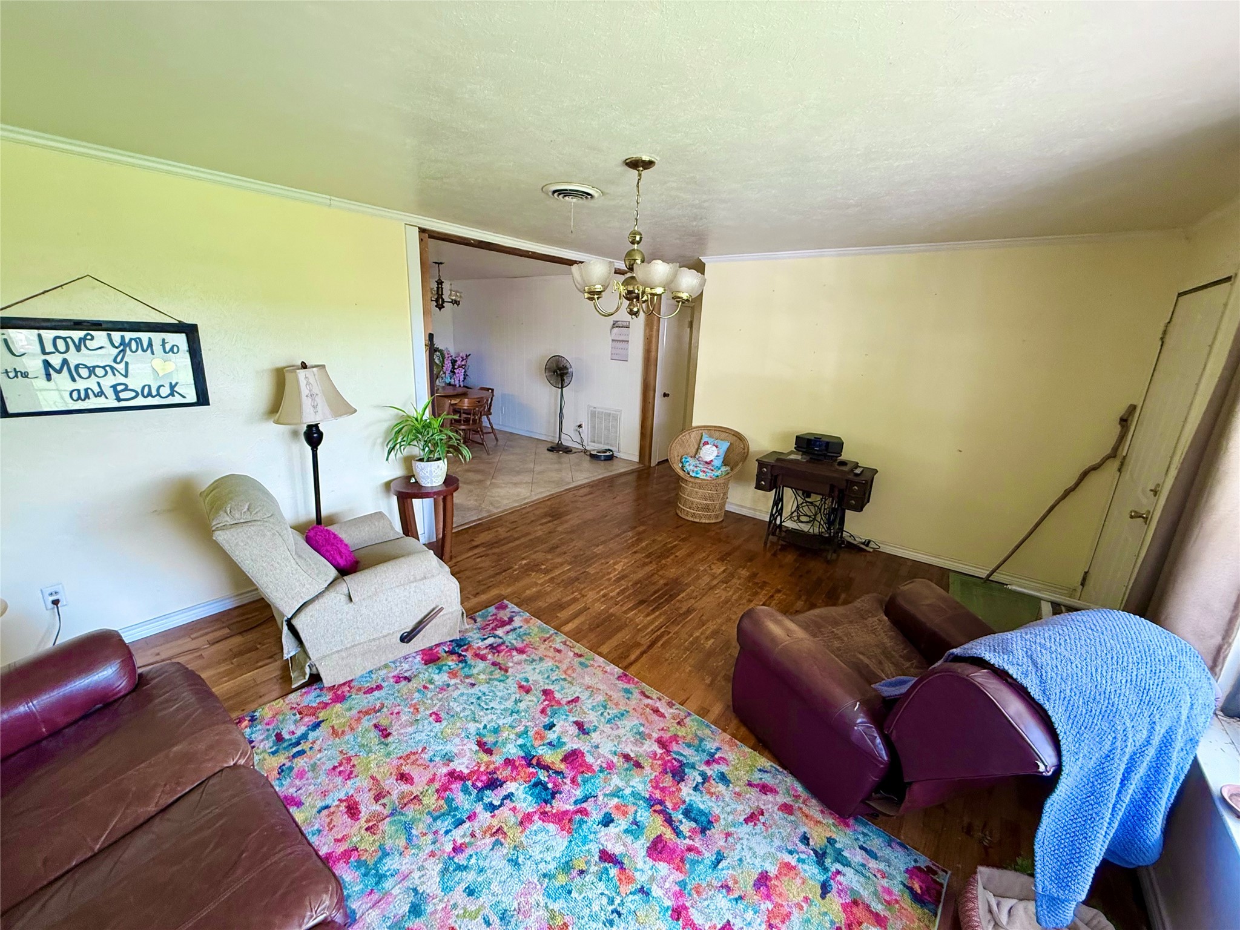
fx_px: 502
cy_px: 465
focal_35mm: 14
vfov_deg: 85.7
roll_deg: -2.2
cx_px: 620
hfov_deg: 102.1
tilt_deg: -14.0
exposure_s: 1/99
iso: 320
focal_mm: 2.22
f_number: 2.2
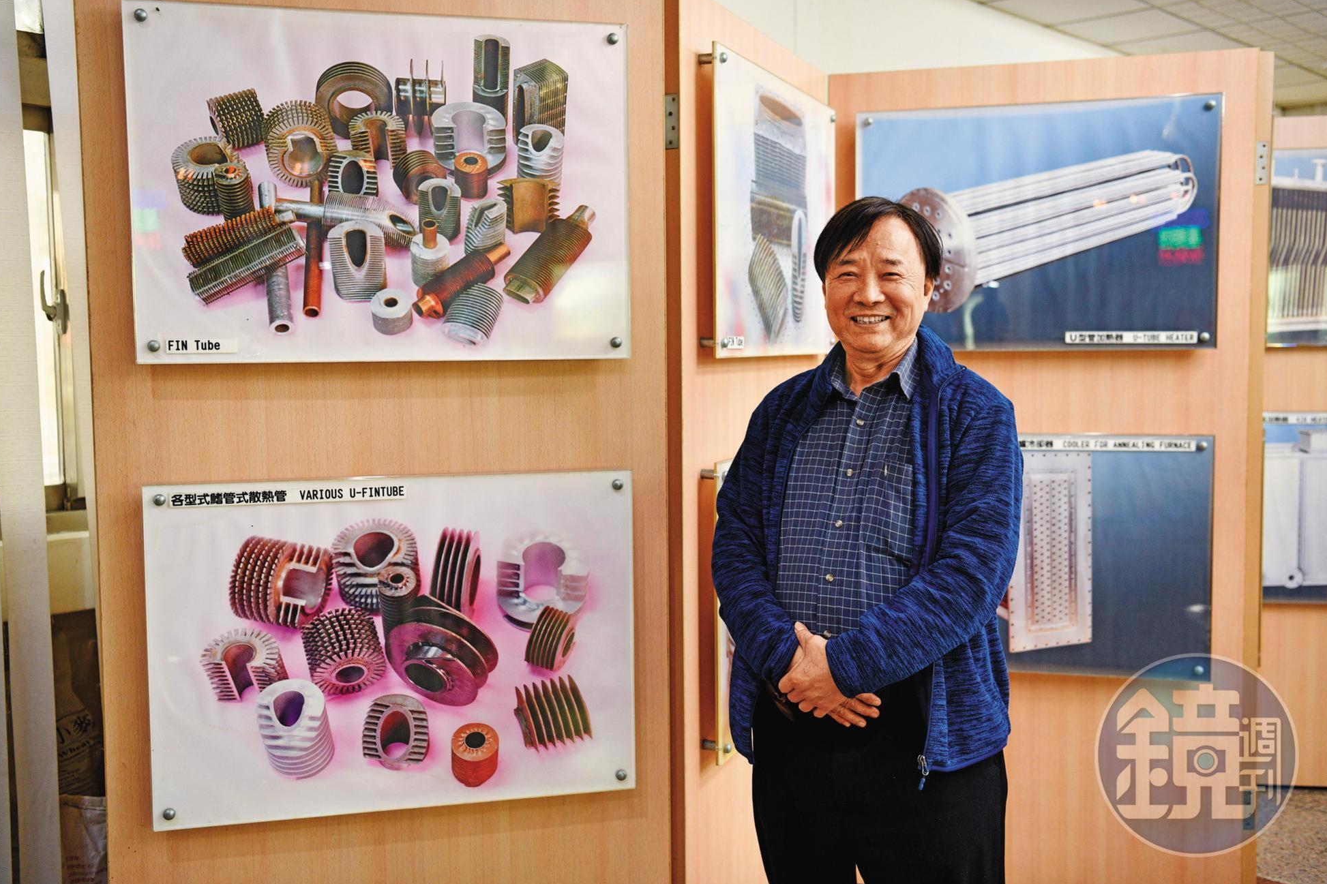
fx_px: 1364
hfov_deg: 51.9
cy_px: 437
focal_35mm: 37
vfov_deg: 35.9
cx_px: 651
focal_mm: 36
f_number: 3.3
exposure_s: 1/60
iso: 800
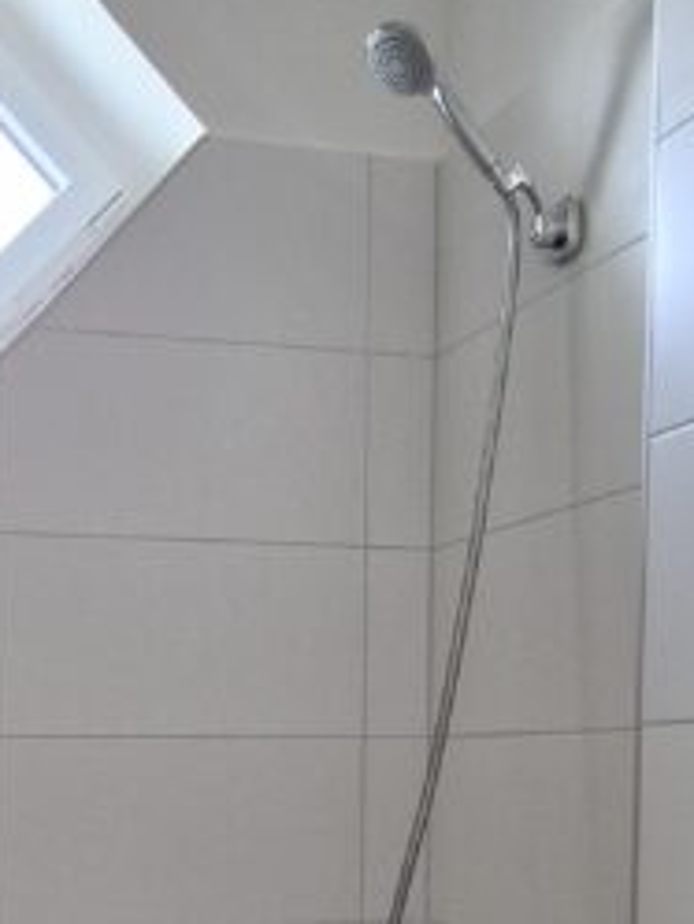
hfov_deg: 29.7
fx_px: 1255
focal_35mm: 47
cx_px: 84
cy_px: 872
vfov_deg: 37.2
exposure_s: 1/50
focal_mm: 2.2
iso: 500
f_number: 2.2
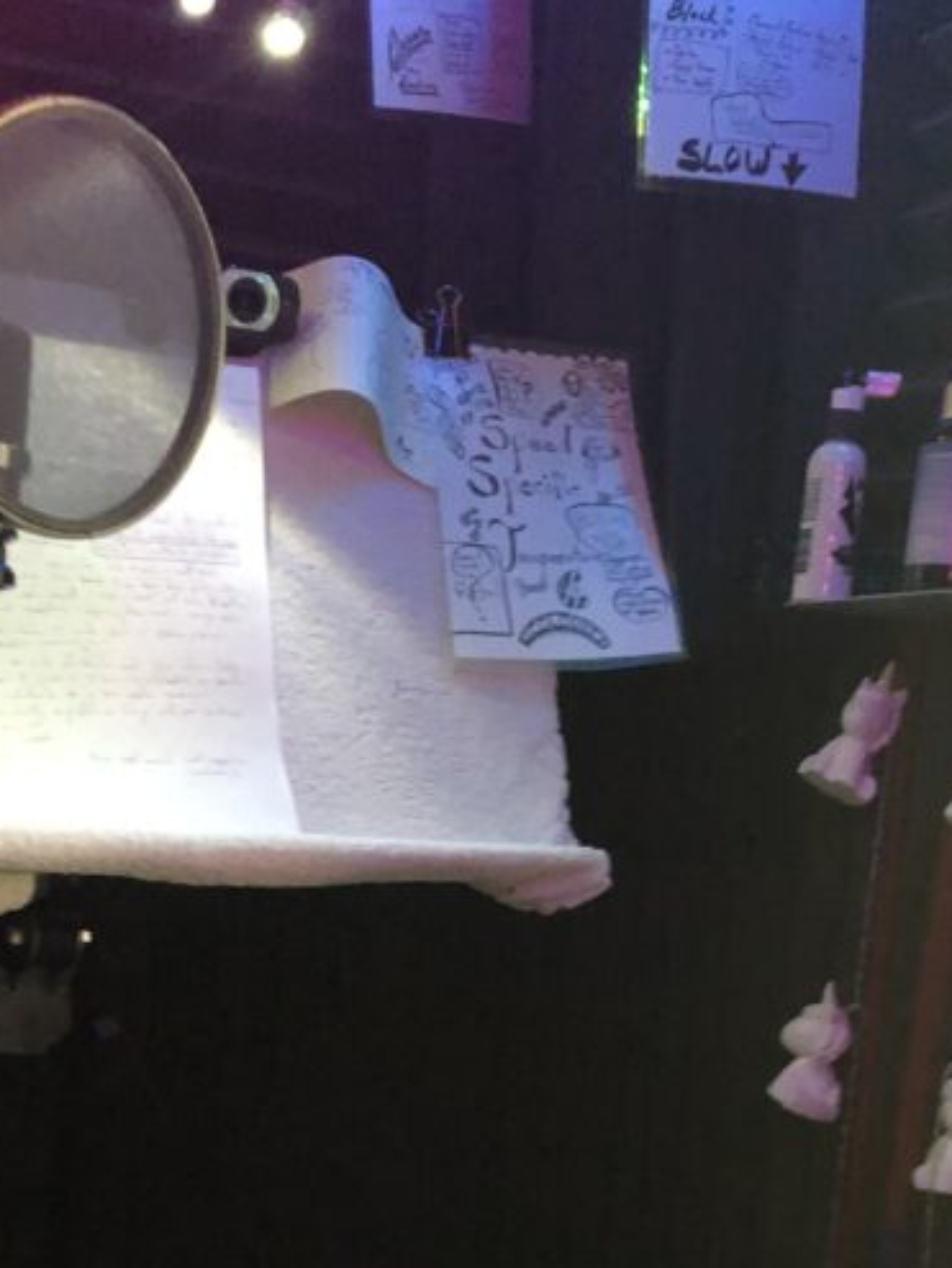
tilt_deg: -9.1
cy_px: 1188
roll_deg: -2.4
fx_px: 2125
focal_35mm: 58
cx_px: 269
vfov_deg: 31.4
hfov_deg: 25.0
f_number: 1.8
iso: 80
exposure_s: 1/6
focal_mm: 3.99
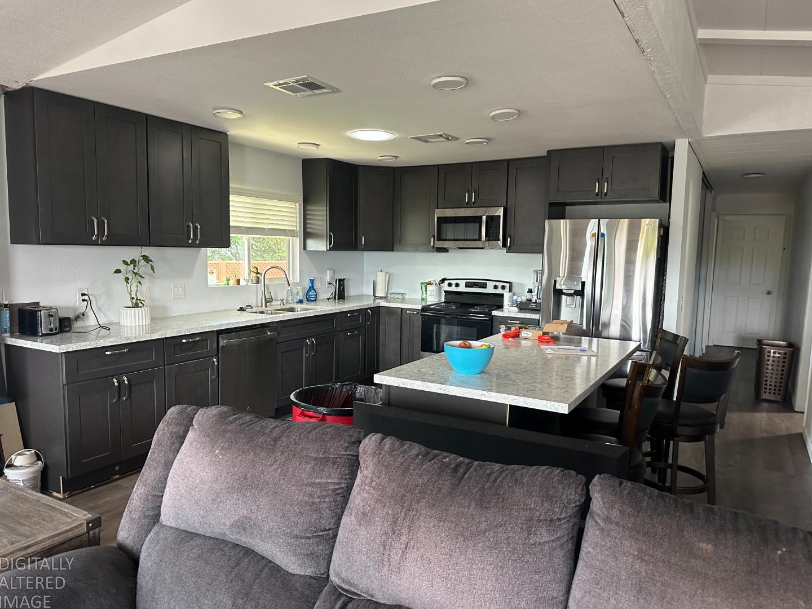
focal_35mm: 25
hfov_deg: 69.4
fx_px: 586
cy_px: 308
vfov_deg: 54.9
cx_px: 403
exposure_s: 1/80
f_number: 1.78
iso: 250
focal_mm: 6.86
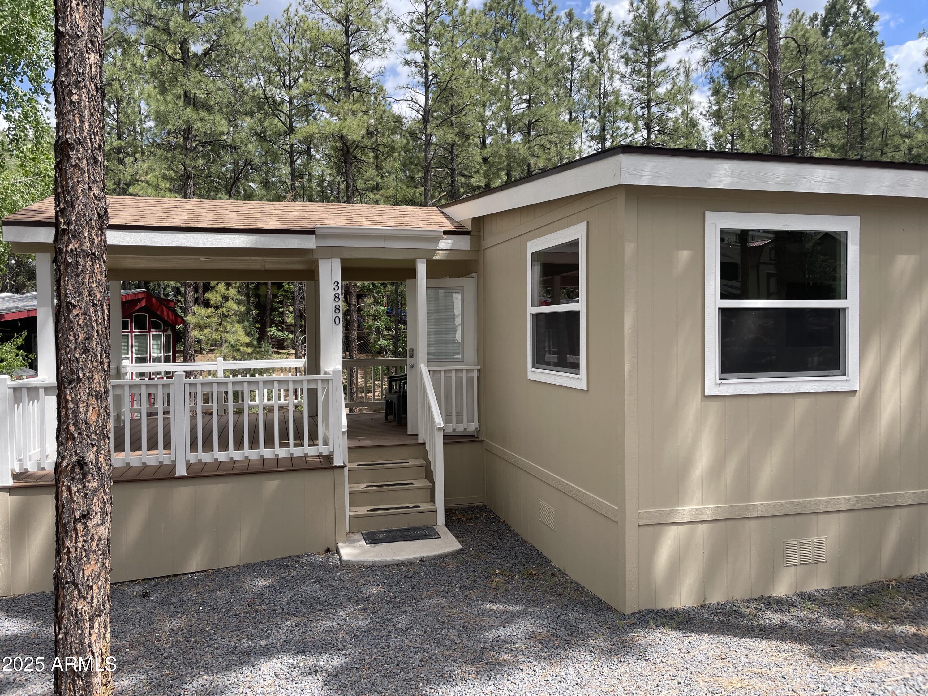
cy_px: 348
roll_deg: +1.3
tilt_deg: -0.6
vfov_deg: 53.1
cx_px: 464
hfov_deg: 67.3
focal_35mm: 26
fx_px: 697
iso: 32
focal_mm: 4.2
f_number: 1.6
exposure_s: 1/1490
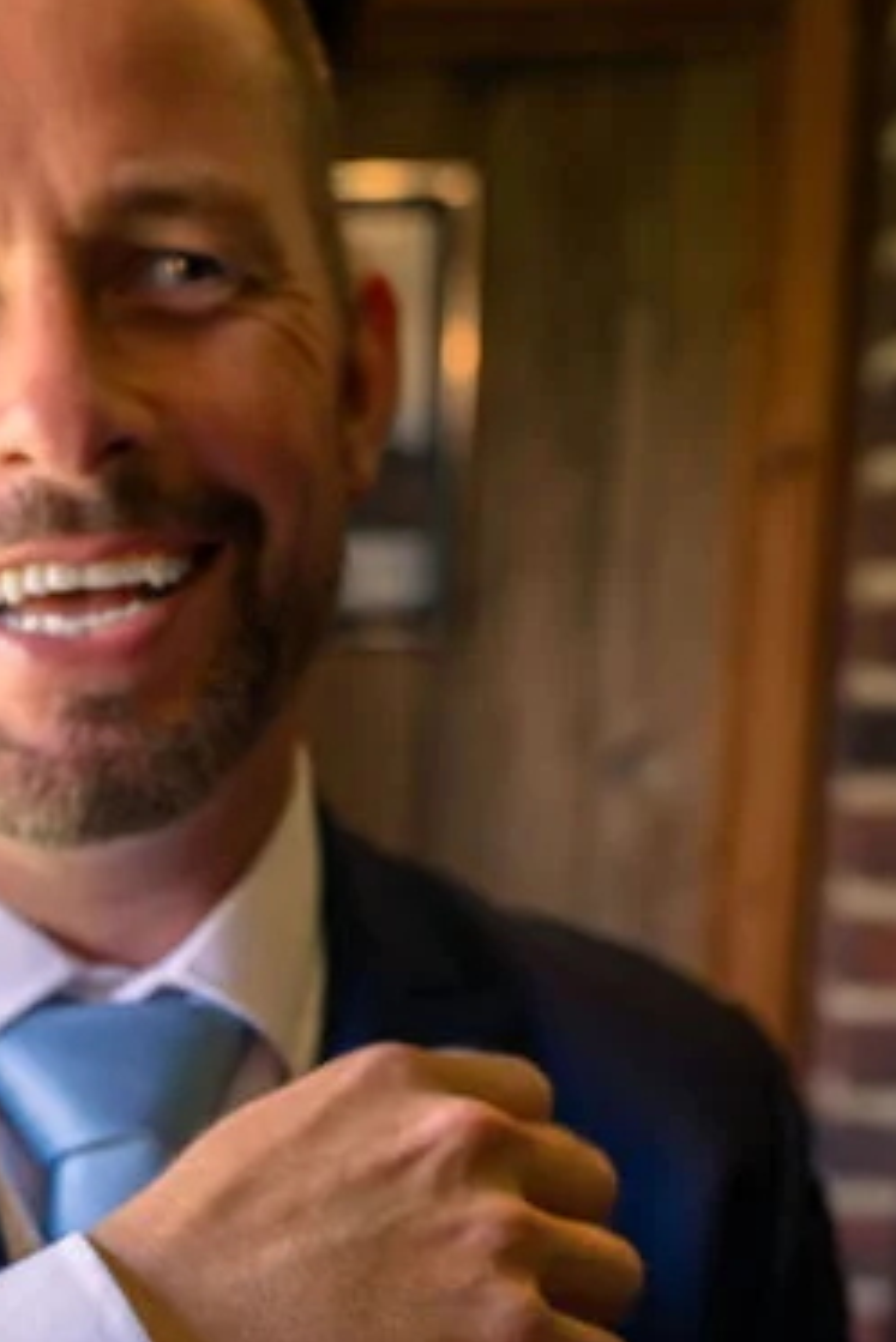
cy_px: 1173
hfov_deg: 22.1
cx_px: 103
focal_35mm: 60
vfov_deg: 32.0
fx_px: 2238
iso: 500
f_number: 2.8
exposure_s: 1/200
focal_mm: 28
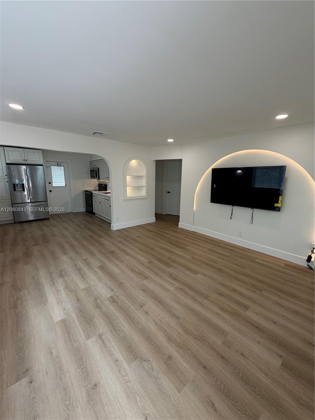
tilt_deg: -11.2
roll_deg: -1.0
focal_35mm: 14
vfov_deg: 102.1
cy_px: 210
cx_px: 158
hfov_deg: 85.7
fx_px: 170
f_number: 2.2
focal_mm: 2.22
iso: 64
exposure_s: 1/120
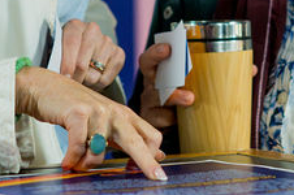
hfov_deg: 8.2
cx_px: 153
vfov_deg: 5.4
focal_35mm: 253
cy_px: -74
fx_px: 2063
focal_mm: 50
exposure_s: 1/160
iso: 4000
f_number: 2.2
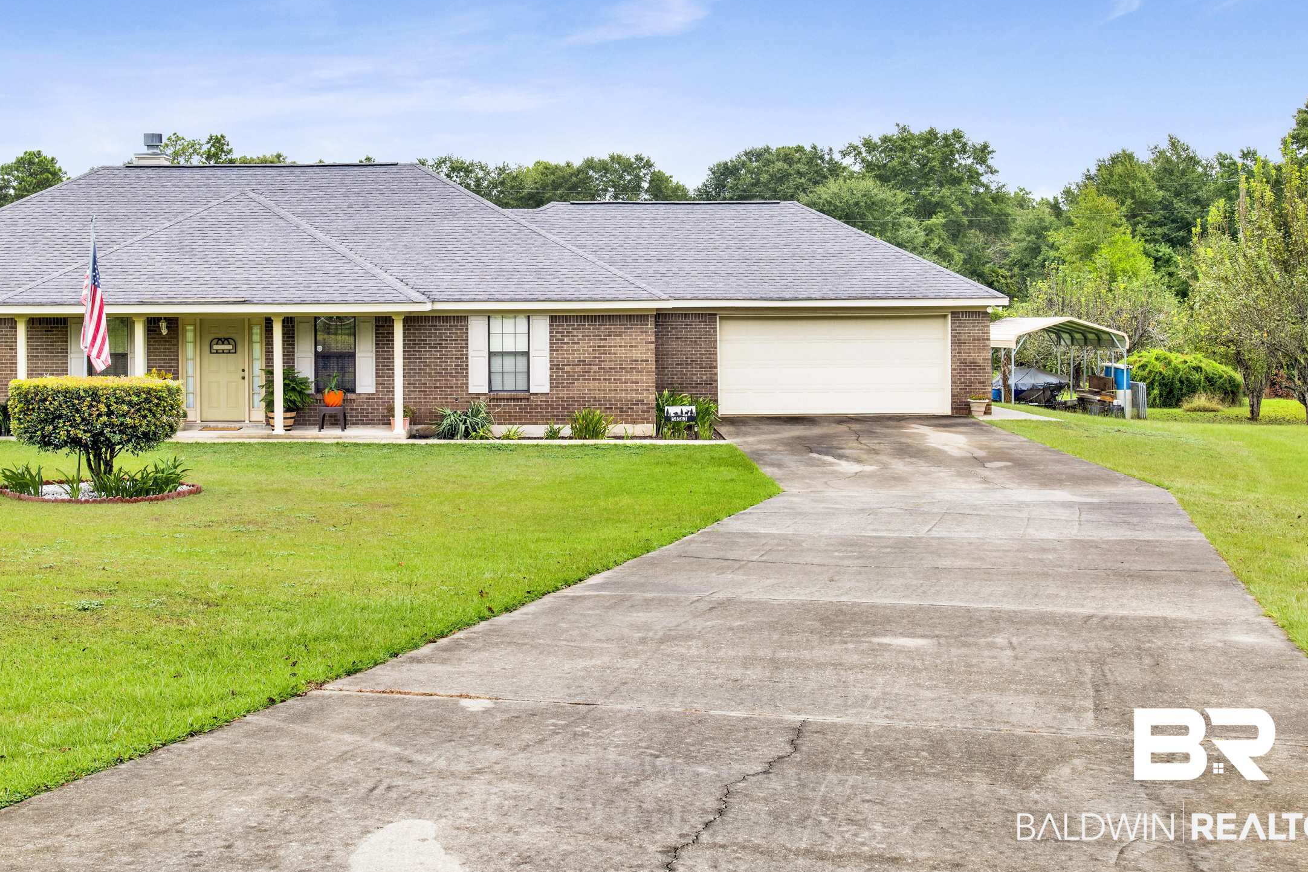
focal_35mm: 44
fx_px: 1599
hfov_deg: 44.2
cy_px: 291
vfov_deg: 30.3
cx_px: 508
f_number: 11
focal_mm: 31
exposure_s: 1/80
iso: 200
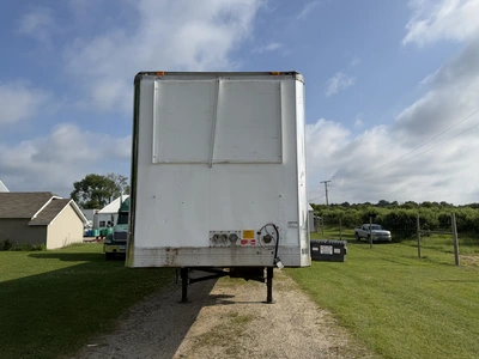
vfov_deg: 56.8
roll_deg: -0.3
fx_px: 332
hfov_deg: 71.6
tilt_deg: +9.7
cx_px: 240
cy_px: 180
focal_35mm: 24
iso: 80
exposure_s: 1/6711
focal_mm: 6.76
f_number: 1.78
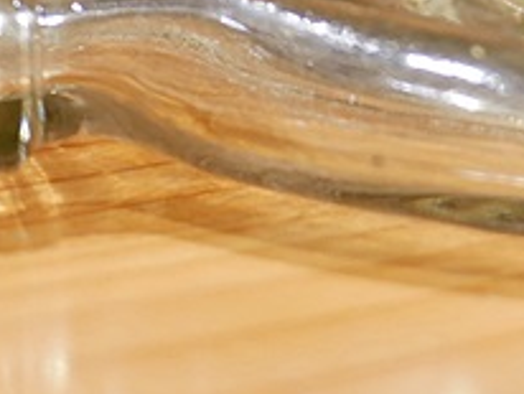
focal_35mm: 136
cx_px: 633
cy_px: -253
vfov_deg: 10.4
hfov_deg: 14.0
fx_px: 2061
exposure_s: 1/60
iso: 400
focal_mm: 14
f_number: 2.5
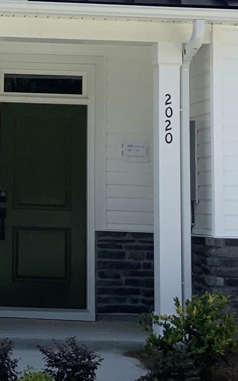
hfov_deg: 12.9
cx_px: -101
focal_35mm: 97
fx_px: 1007
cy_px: 78
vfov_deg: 21.2
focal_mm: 3
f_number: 1.8
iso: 16
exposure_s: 1/1848
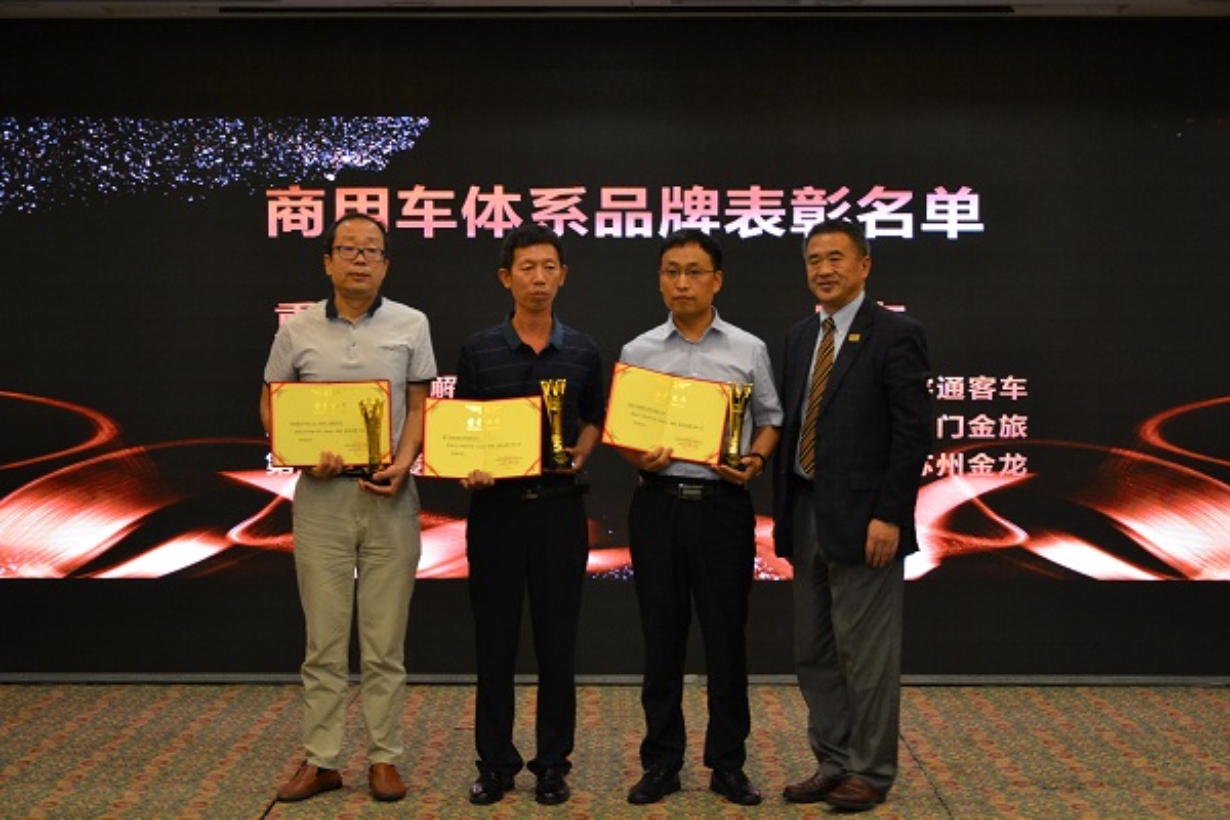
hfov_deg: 33.4
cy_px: 410
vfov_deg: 22.6
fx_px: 2050
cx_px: 615
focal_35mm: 60
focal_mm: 40
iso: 1100
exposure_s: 1/60
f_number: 4.5
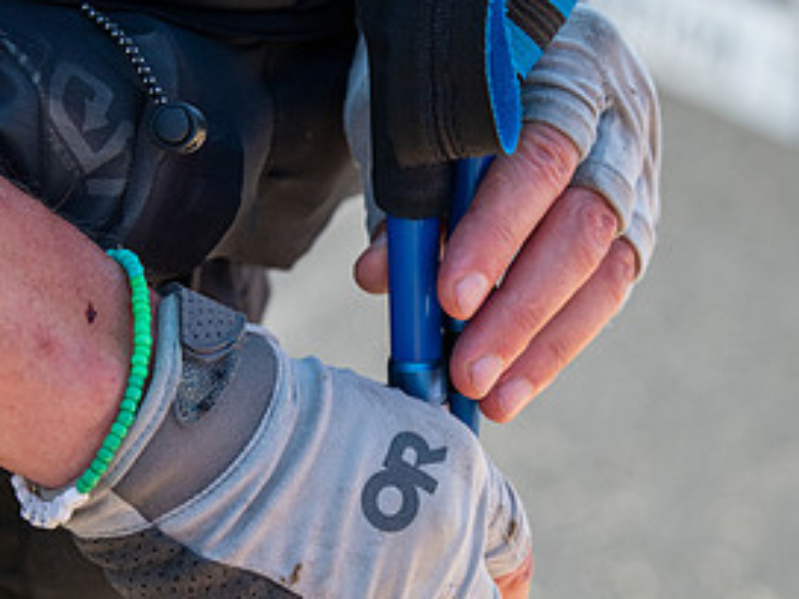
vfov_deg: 9.1
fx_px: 3739
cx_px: 388
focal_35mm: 162
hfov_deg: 12.2
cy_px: 455
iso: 800
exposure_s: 1/640
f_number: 6.3
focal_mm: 102
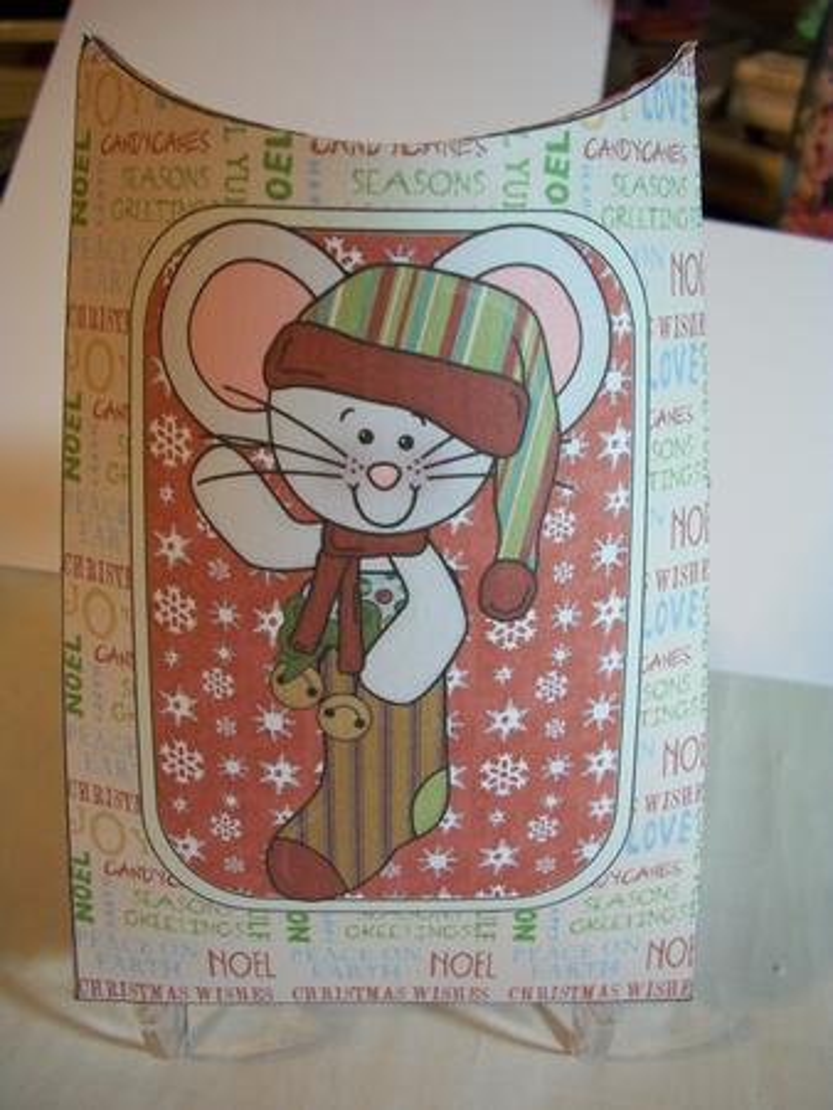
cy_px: 555
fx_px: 1122
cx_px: 416
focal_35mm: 35
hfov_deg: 40.7
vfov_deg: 52.6
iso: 160
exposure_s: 1/20
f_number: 3.1
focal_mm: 6.3
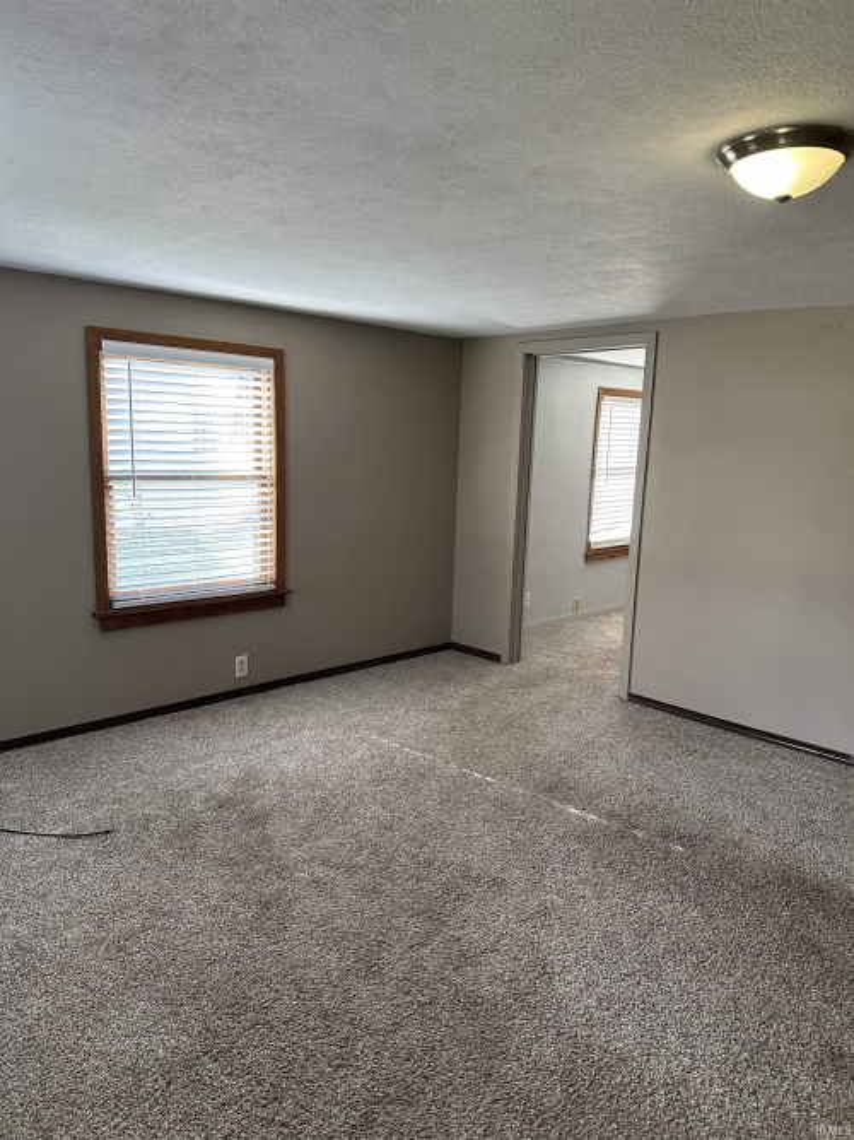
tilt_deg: -9.0
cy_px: 570
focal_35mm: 24
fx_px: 790
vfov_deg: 71.6
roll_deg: -2.1
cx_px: 427
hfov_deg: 56.8
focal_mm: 6.86
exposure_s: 1/121
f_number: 1.78
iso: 200
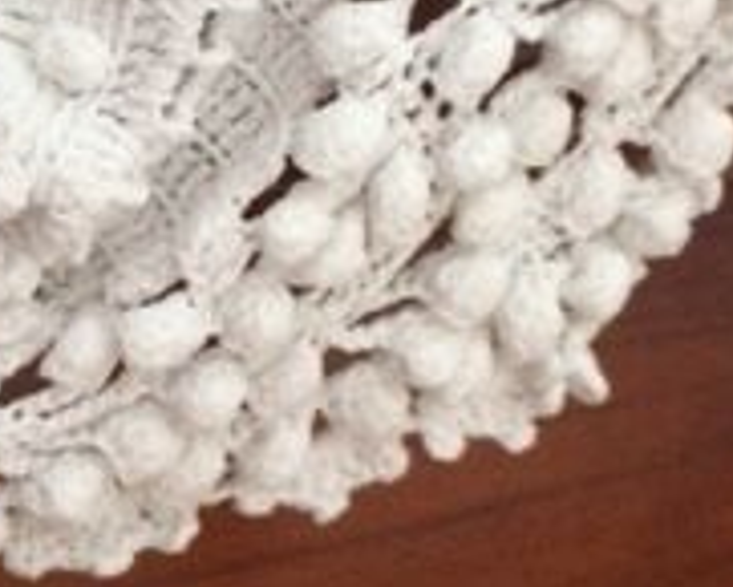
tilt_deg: -29.8
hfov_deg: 18.7
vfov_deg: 15.4
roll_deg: +8.0
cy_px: 215
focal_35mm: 100
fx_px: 2171
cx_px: 4
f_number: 2.2
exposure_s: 1/25
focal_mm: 4.15
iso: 250
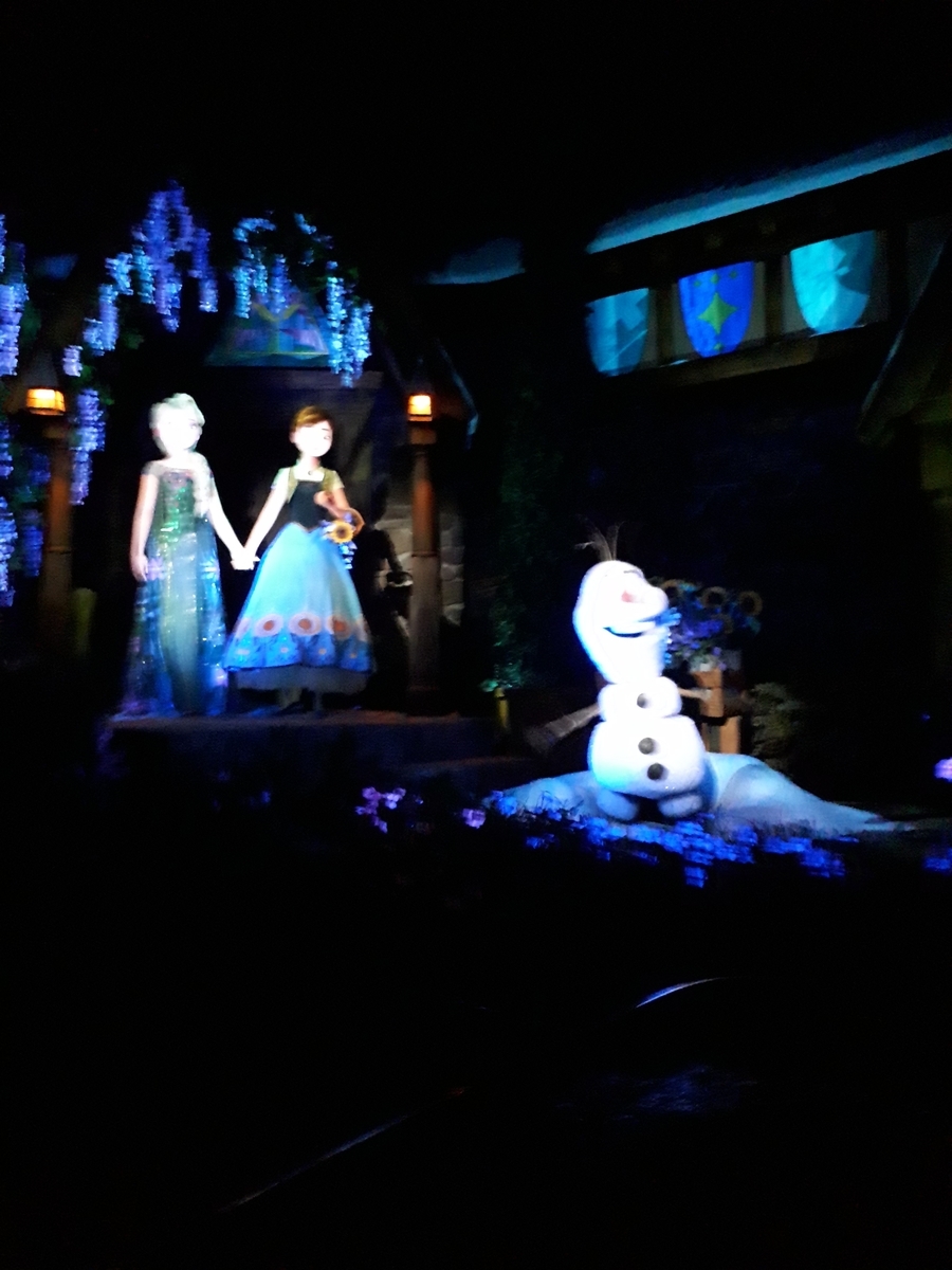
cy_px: 635
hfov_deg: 51.4
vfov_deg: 65.3
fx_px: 990
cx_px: 476
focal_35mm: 27
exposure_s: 1/10
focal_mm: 3.6
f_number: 1.9
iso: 2000
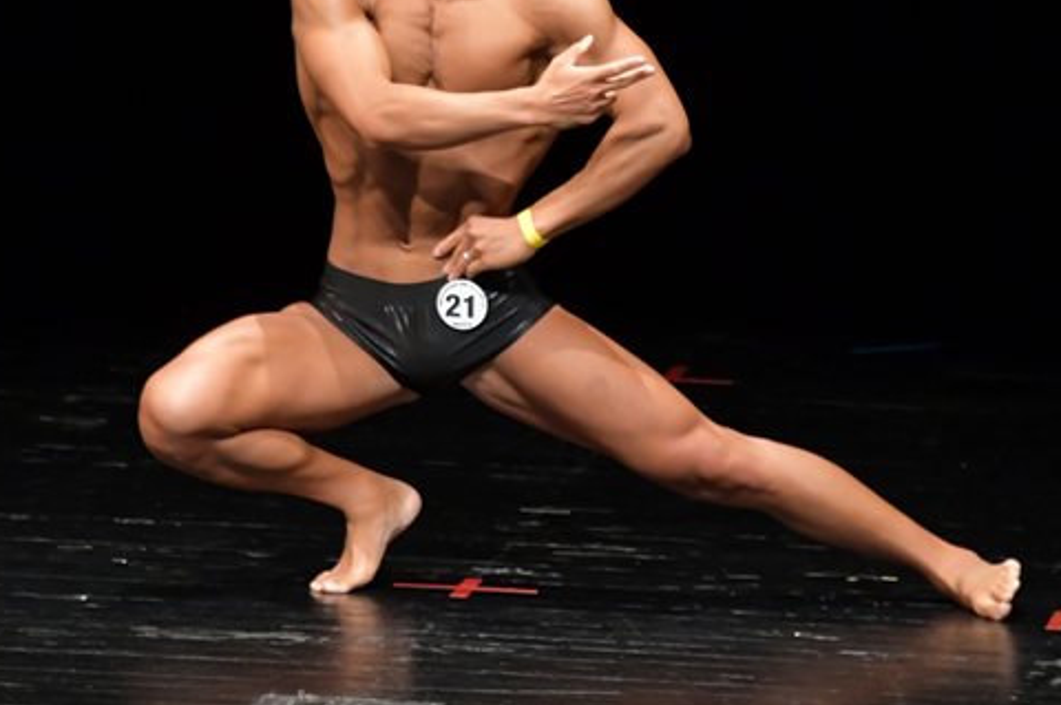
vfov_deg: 2.7
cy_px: 146
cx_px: 507
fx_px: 14986
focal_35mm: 509
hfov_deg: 4.1
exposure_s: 1/400
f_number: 5.6
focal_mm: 210
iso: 4000
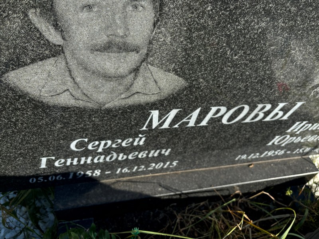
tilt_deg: -48.4
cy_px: 120
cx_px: 160
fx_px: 240
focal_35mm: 26
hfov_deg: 67.3
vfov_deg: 53.1
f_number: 1.6
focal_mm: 5.96
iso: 50
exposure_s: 1/1912
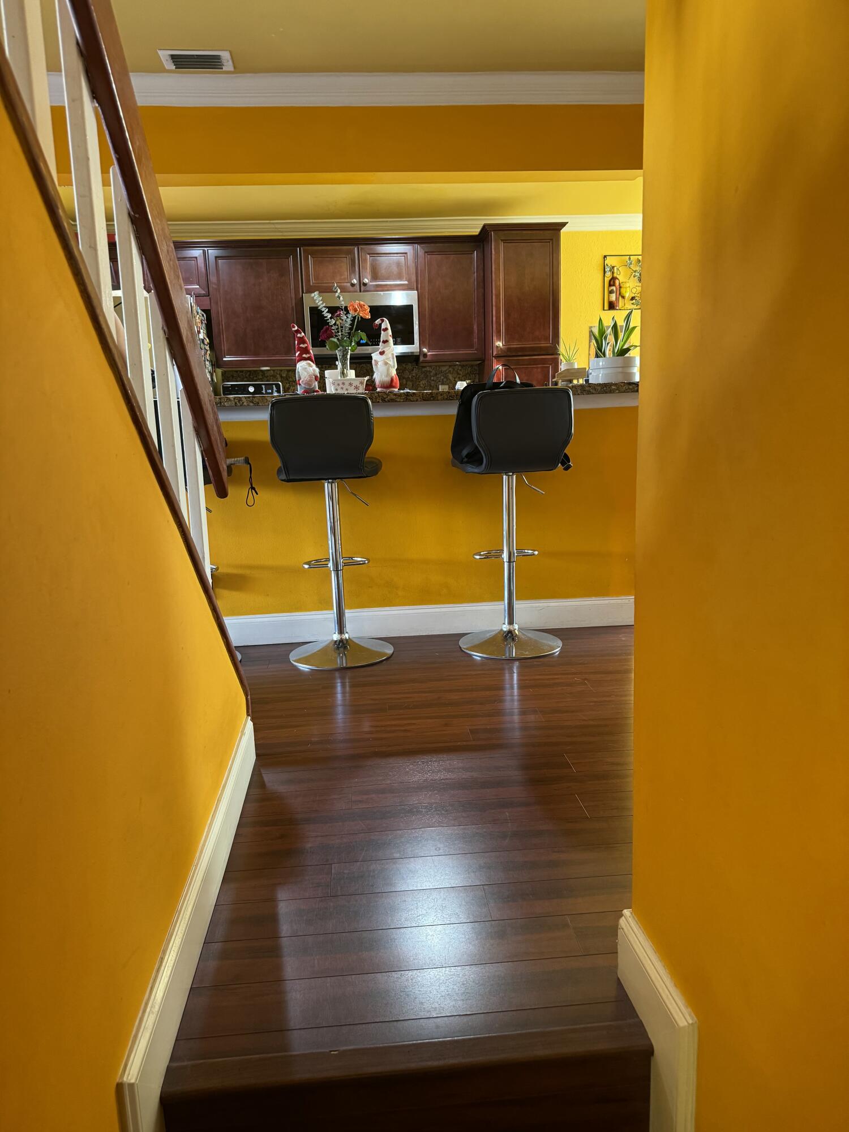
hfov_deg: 56.8
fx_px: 785
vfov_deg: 71.6
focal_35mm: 24
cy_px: 566
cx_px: 424
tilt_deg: -10.2
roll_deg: +2.7
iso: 400
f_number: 1.78
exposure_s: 1/60
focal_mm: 6.76
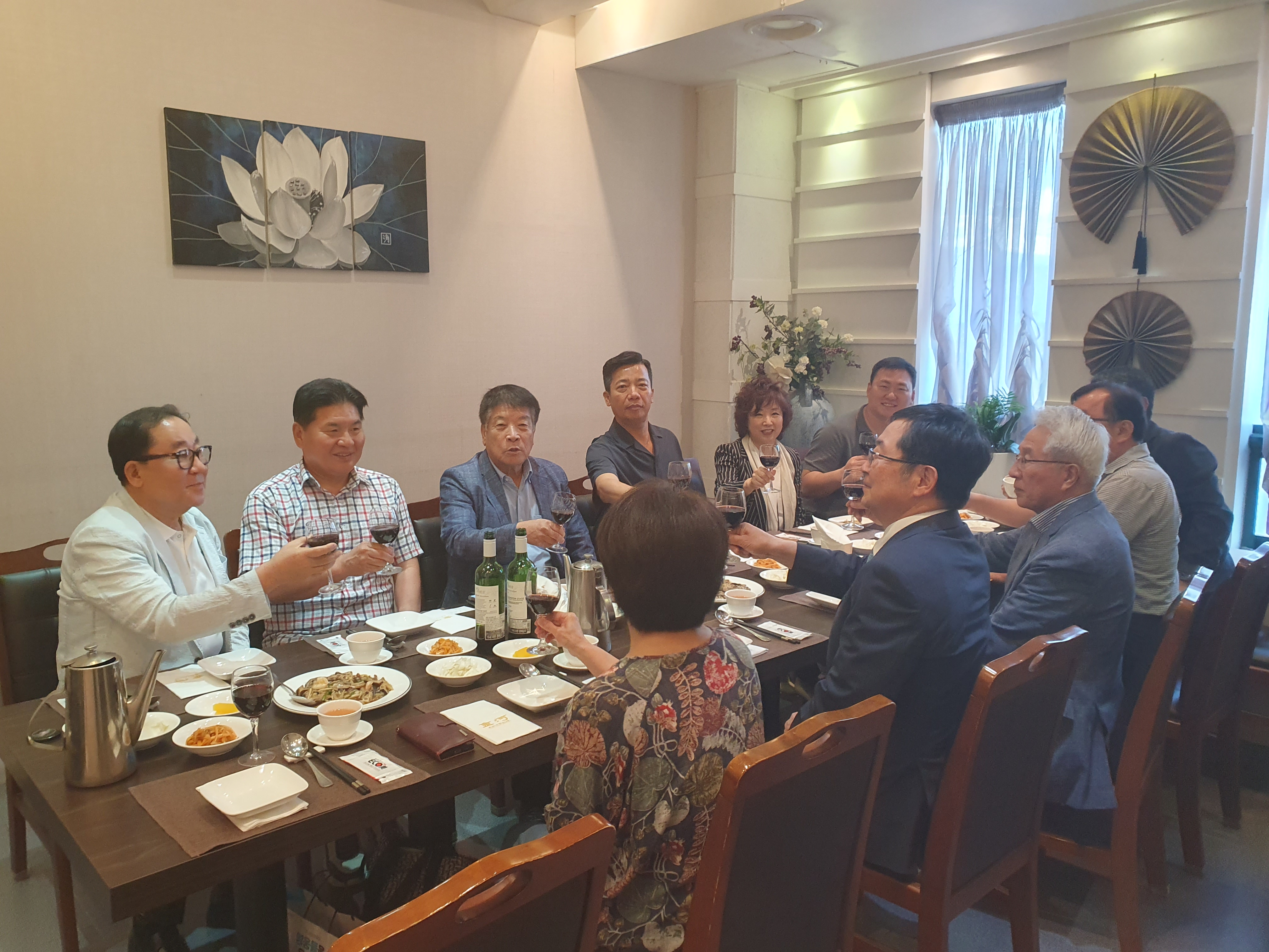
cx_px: 634
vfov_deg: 53.1
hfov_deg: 67.3
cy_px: 476
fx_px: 953
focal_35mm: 26
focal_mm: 4.32
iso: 320
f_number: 2.4
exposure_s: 1/40
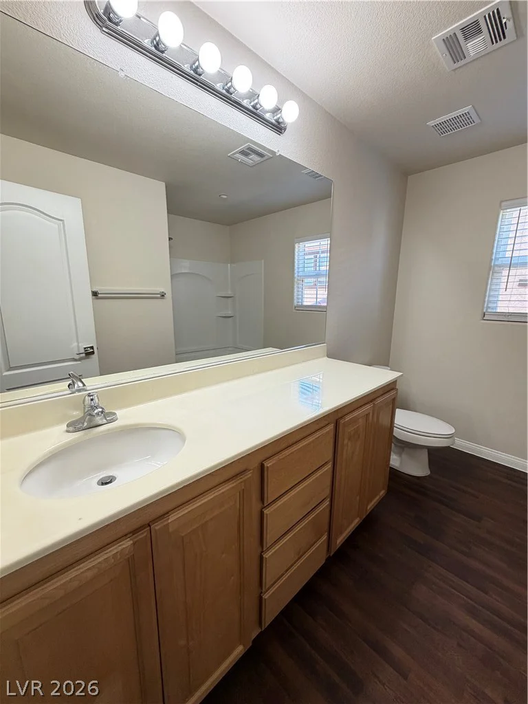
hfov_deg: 85.7
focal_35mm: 14
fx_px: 285
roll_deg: +0.0
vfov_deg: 102.1
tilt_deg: -10.7
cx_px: 264
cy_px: 352
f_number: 2.2
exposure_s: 1/120
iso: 160
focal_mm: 2.22
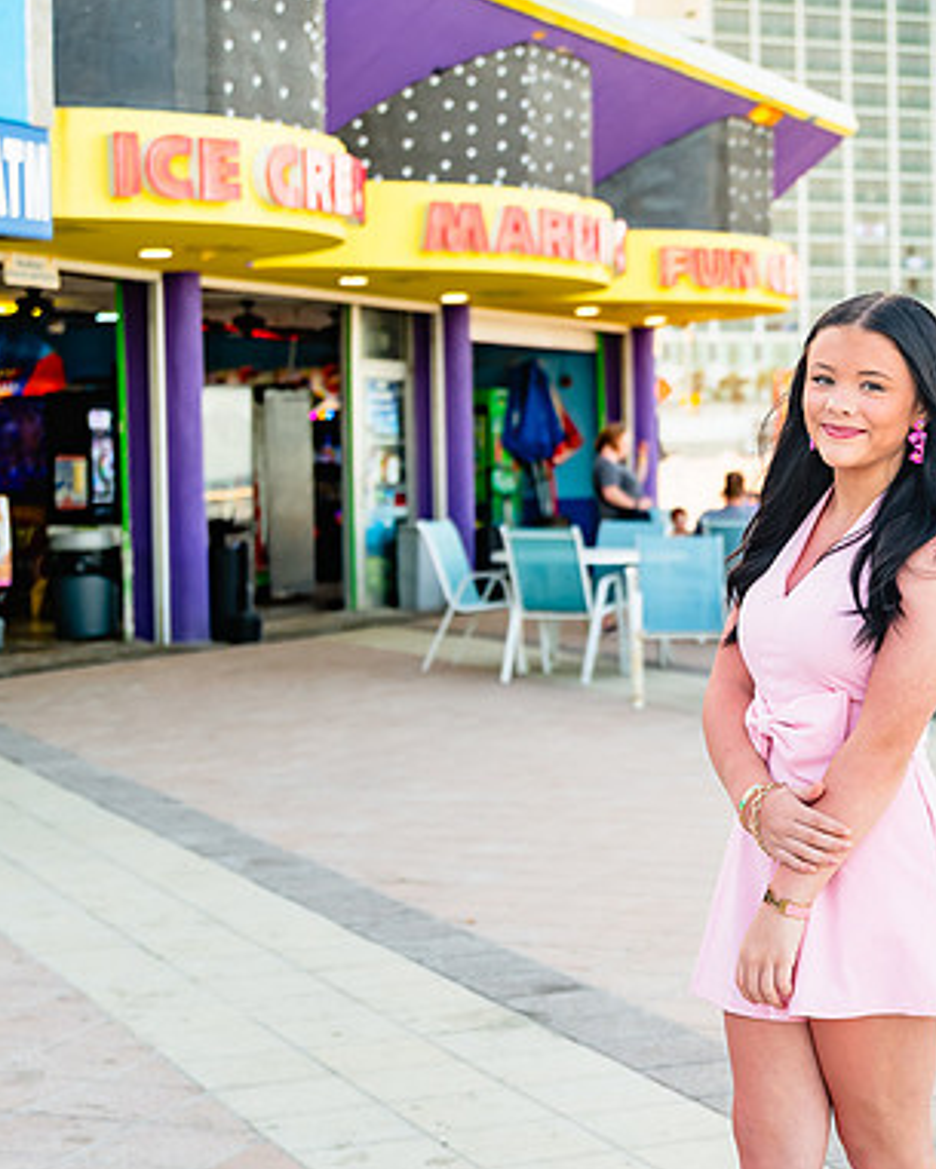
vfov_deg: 23.5
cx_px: 842
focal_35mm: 81
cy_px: 508
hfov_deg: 18.6
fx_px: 2804
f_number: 2.8
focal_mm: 44
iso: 160
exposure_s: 1/250
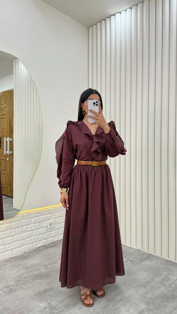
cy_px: 157
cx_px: 109
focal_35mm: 27
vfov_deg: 69.9
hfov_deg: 42.6
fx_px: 225
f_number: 1.78
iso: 80
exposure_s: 1/209
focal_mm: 6.76
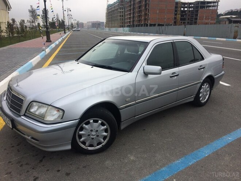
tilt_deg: -16.7
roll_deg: -0.6
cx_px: 120
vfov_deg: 48.2
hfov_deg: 61.7
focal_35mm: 29
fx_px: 202
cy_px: 90
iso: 32
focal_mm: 4.15
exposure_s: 1/1709
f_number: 2.2
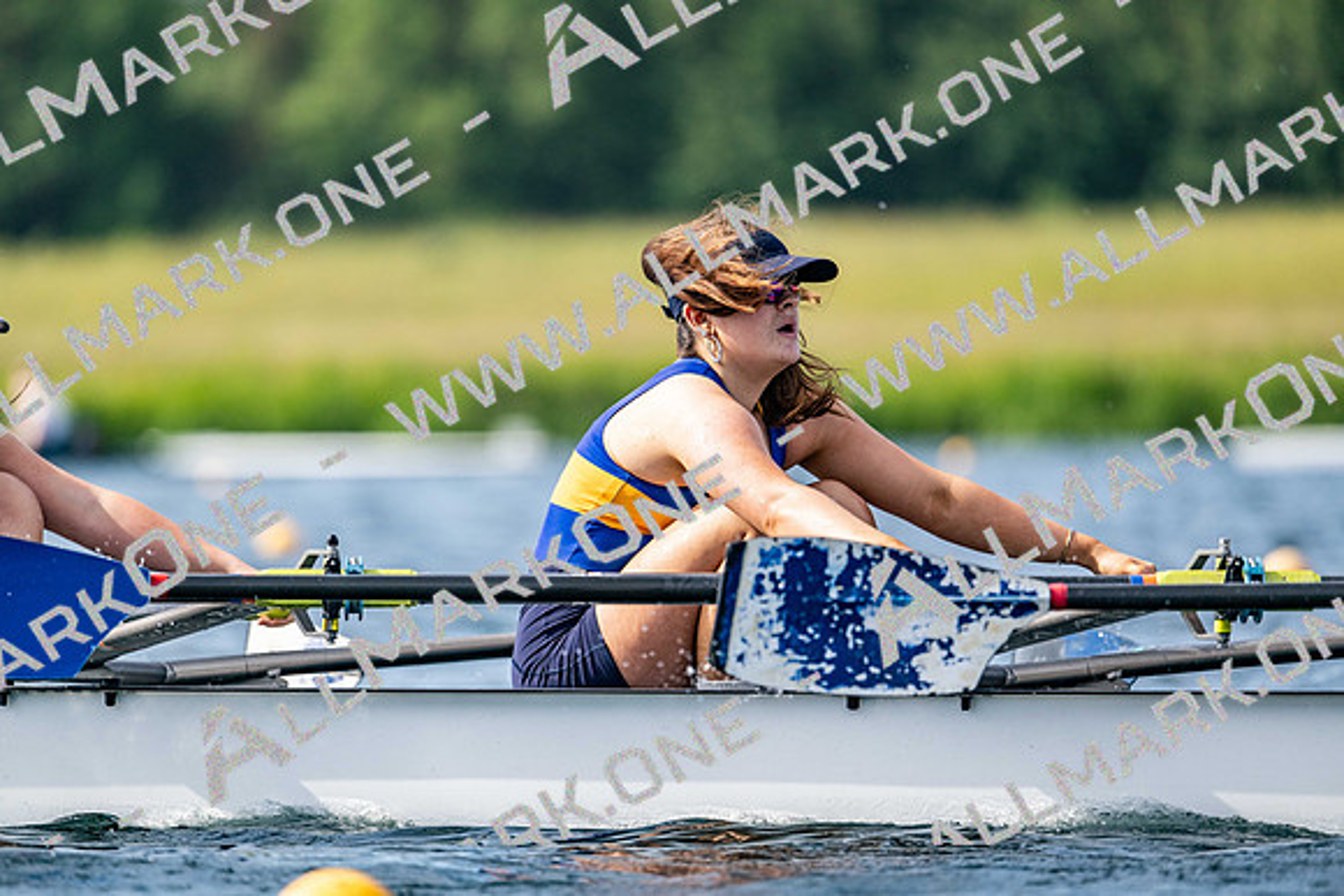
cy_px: 448
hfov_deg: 5.2
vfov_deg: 3.4
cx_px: 672
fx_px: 14936
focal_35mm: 400
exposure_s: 1/2500
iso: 320
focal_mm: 400
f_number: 4.5
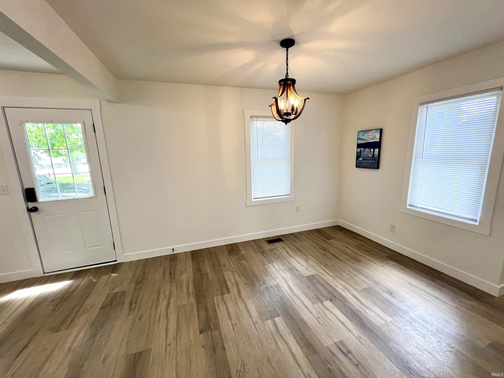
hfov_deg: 106.2
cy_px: 189
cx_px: 252
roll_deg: +1.7
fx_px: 189
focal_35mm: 13
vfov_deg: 89.9
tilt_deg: -10.5
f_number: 1.8
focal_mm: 1.57
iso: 100
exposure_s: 1/120
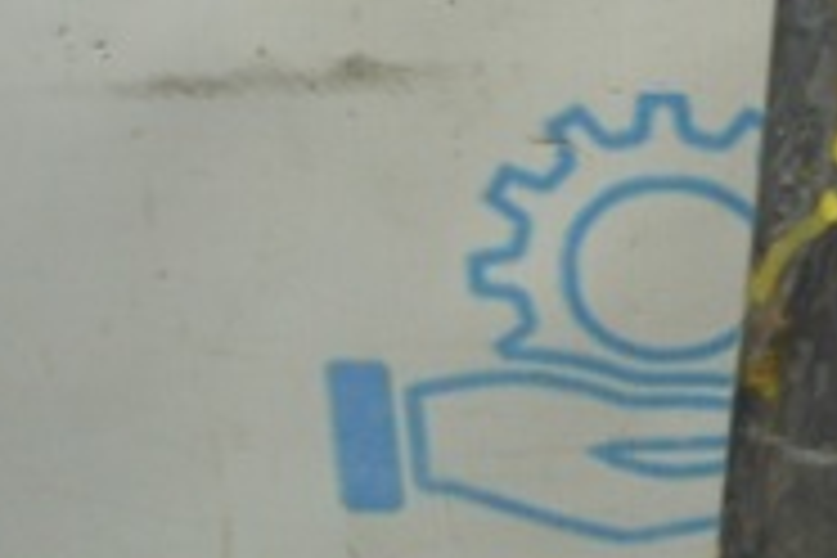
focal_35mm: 103
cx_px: 1138
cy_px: -56
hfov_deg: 18.3
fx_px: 2395
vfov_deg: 13.0
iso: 400
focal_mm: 20
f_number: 3.8
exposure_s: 1/40
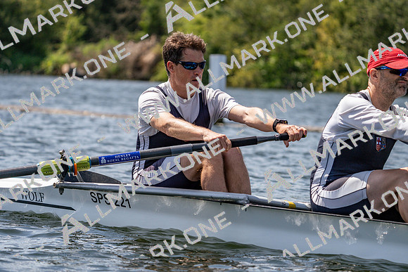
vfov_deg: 6.9
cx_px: 204
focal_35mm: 200
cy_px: 136
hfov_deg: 10.3
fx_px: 2267
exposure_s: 1/2000
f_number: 5.6
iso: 250
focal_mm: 200
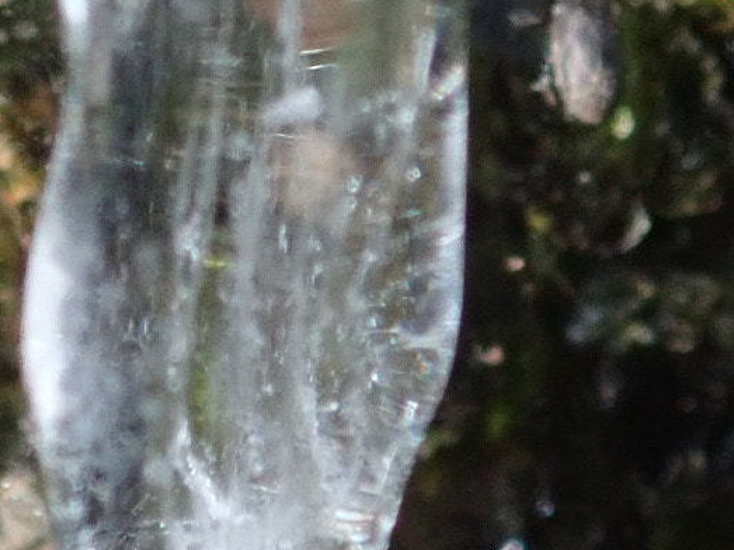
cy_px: 80
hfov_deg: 6.4
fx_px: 6487
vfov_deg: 4.9
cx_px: -163
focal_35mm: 306
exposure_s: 1/100
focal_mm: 18
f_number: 14
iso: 800
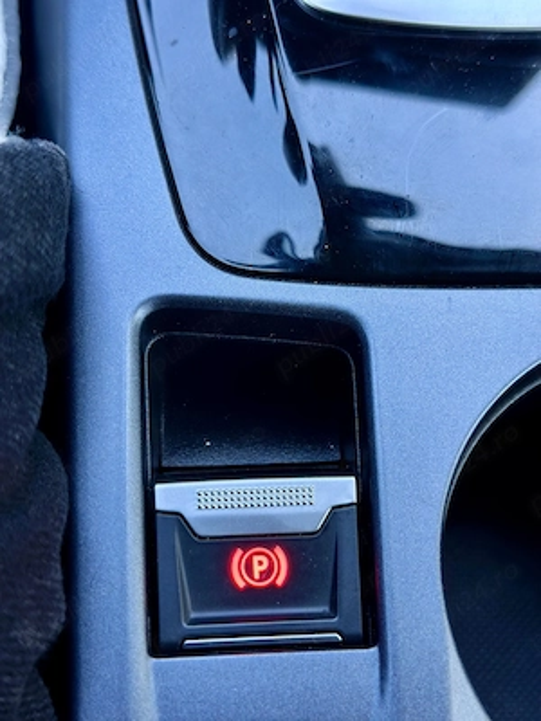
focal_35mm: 48
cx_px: 270
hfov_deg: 30.3
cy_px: 360
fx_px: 1000
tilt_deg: -75.0
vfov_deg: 39.7
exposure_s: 1/77
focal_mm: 6.86
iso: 125
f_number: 1.78
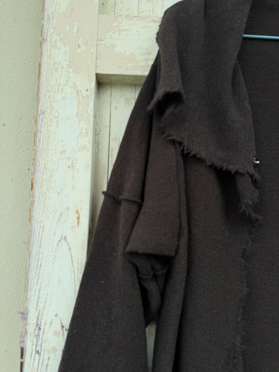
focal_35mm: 24
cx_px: 140
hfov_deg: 56.8
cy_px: 186
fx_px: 258
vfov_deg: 71.6
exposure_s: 1/708
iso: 100
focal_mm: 6.76
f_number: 1.78
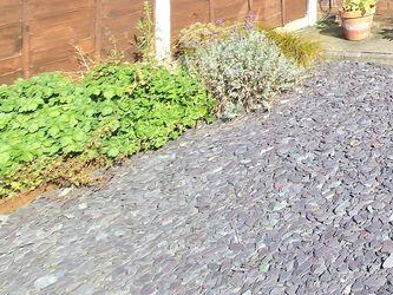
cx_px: 499
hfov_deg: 34.5
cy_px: -104
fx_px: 454
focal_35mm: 40
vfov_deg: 28.4
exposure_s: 1/2000
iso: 50
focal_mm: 2.2
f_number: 2.2
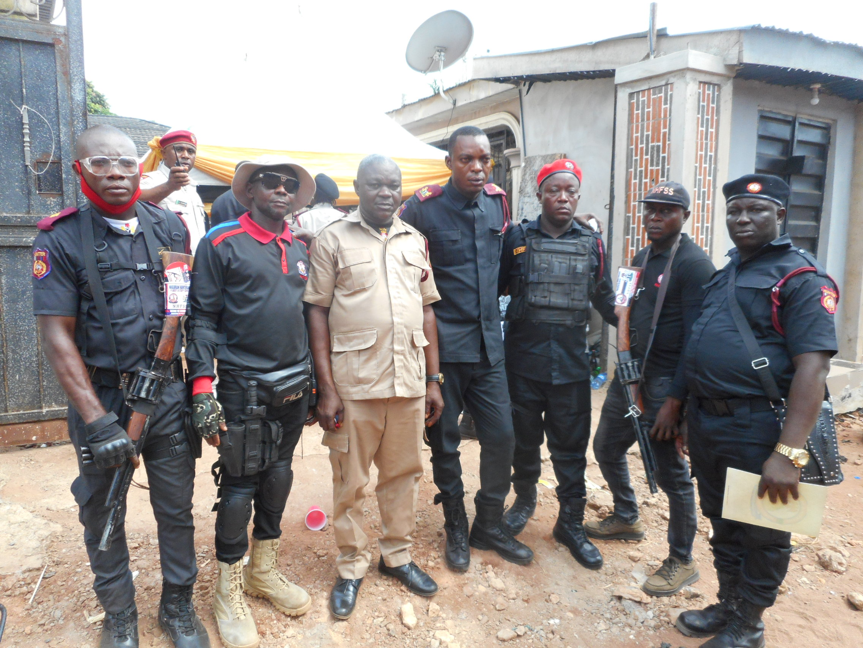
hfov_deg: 69.4
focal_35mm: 25
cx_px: 432
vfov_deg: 54.9
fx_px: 623
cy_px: 324
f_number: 3.7
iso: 200
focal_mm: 4.5
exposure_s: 1/250
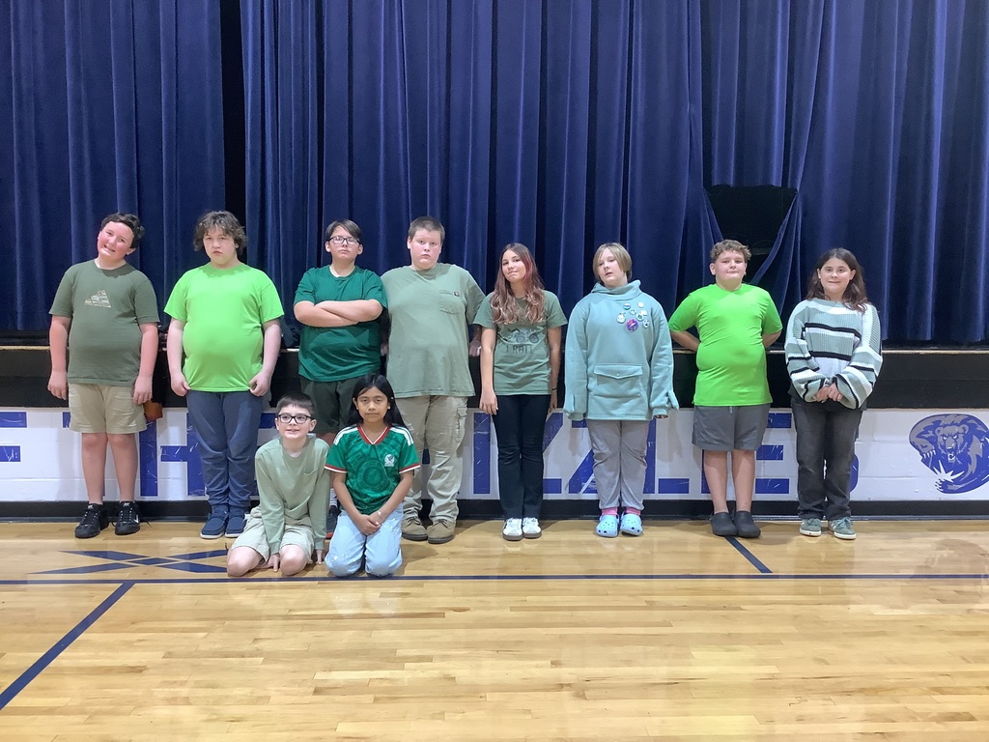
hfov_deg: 58.4
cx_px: 494
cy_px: 371
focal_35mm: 31
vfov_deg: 45.4
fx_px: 886
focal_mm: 3.3
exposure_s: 1/60
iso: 200
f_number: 2.4
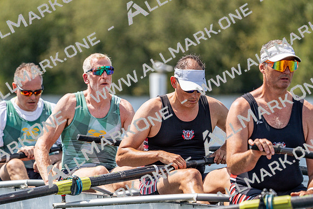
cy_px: 104
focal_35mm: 344
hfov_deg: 6.0
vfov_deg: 4.0
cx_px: 156
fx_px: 2991
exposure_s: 1/2000
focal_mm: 344
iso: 400
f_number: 6.3
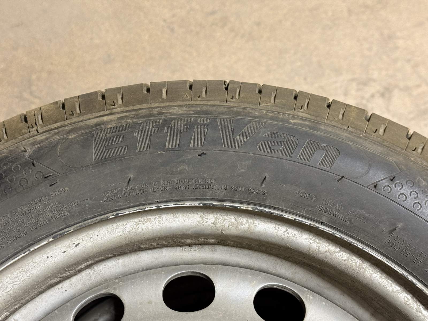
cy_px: 160
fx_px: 593
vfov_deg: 30.3
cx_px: 214
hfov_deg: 39.7
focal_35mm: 48
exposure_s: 1/33
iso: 320
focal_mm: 6.76
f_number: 1.78
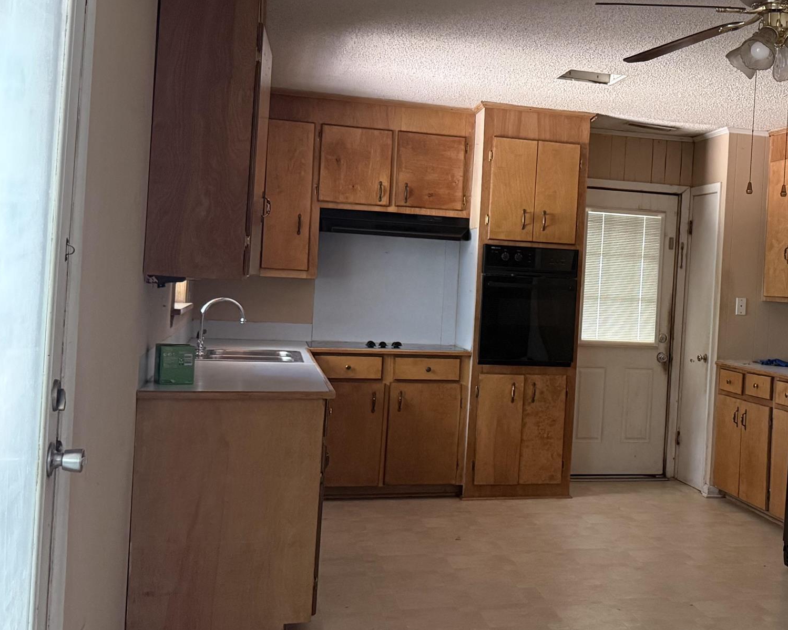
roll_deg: -3.1
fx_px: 1119
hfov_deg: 37.3
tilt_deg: +0.1
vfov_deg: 31.4
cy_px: 293
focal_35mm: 48
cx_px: 637
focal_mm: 6.76
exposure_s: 1/60
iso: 640
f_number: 1.78
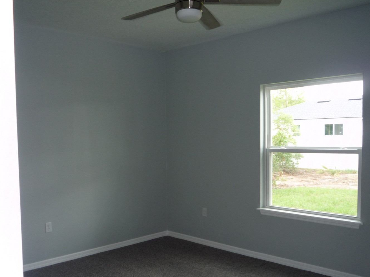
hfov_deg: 51.3
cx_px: 192
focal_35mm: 36
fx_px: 385
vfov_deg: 39.5
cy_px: 163
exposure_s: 1/30
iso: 100
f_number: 3.3
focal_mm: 5.2
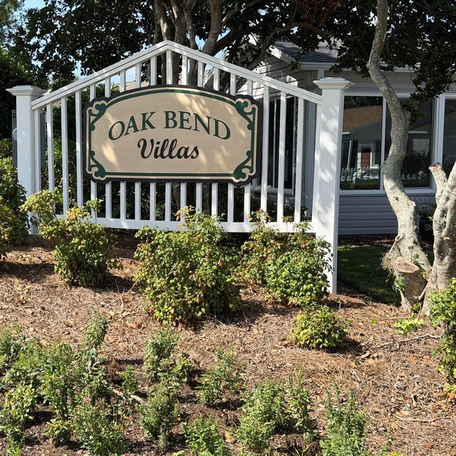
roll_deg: +0.1
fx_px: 850
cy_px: 227
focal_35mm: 57
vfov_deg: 30.0
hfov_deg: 29.8
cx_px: 154
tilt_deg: -3.7
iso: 64
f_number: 1.78
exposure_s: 1/2208
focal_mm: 6.76
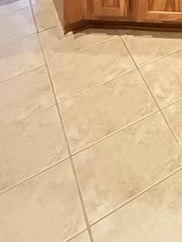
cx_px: 363
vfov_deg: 21.2
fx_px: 427
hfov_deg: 17.4
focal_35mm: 61
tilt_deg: -5.8
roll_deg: -2.0
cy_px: -193
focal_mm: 2.22
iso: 2000
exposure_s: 1/30
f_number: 2.2
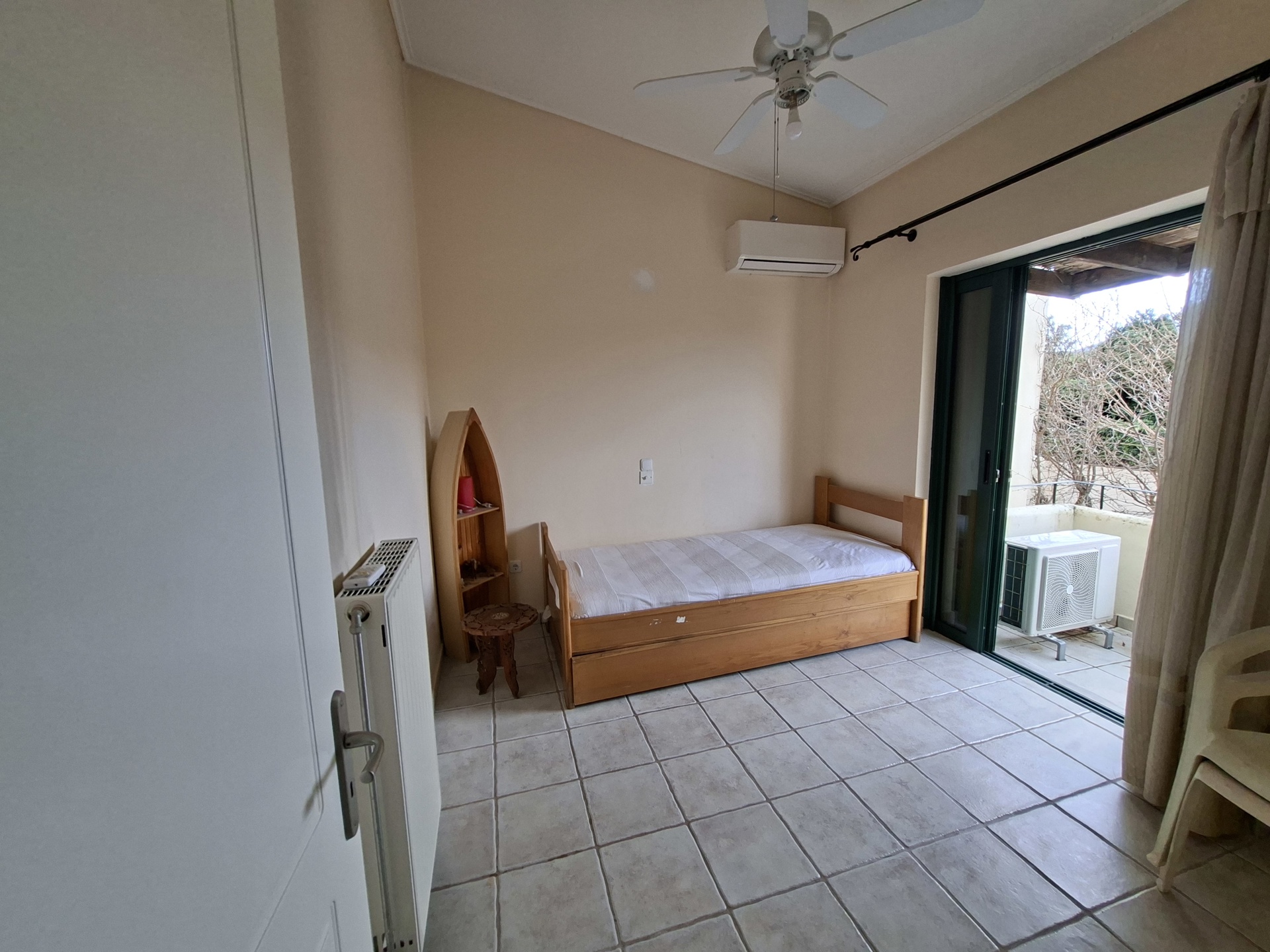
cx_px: 635
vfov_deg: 89.9
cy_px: 476
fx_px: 477
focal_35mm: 13
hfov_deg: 106.2
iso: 50
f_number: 2.2
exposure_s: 1/60
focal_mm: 1.74
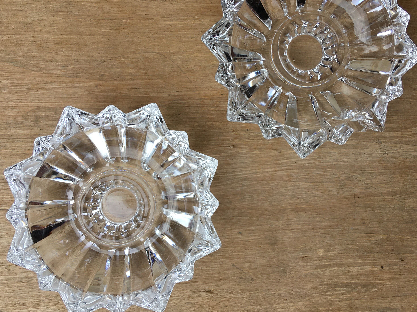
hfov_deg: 46.8
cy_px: 140
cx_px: 218
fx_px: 482
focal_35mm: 40
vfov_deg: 35.9
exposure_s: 1/475
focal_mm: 4.15
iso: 25
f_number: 2.2
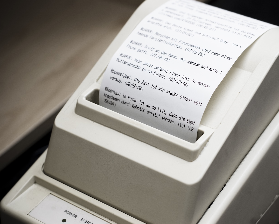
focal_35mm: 85
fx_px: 702
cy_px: 112
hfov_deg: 22.5
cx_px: 158
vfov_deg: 18.1
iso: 200
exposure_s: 1/60
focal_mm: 50
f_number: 4
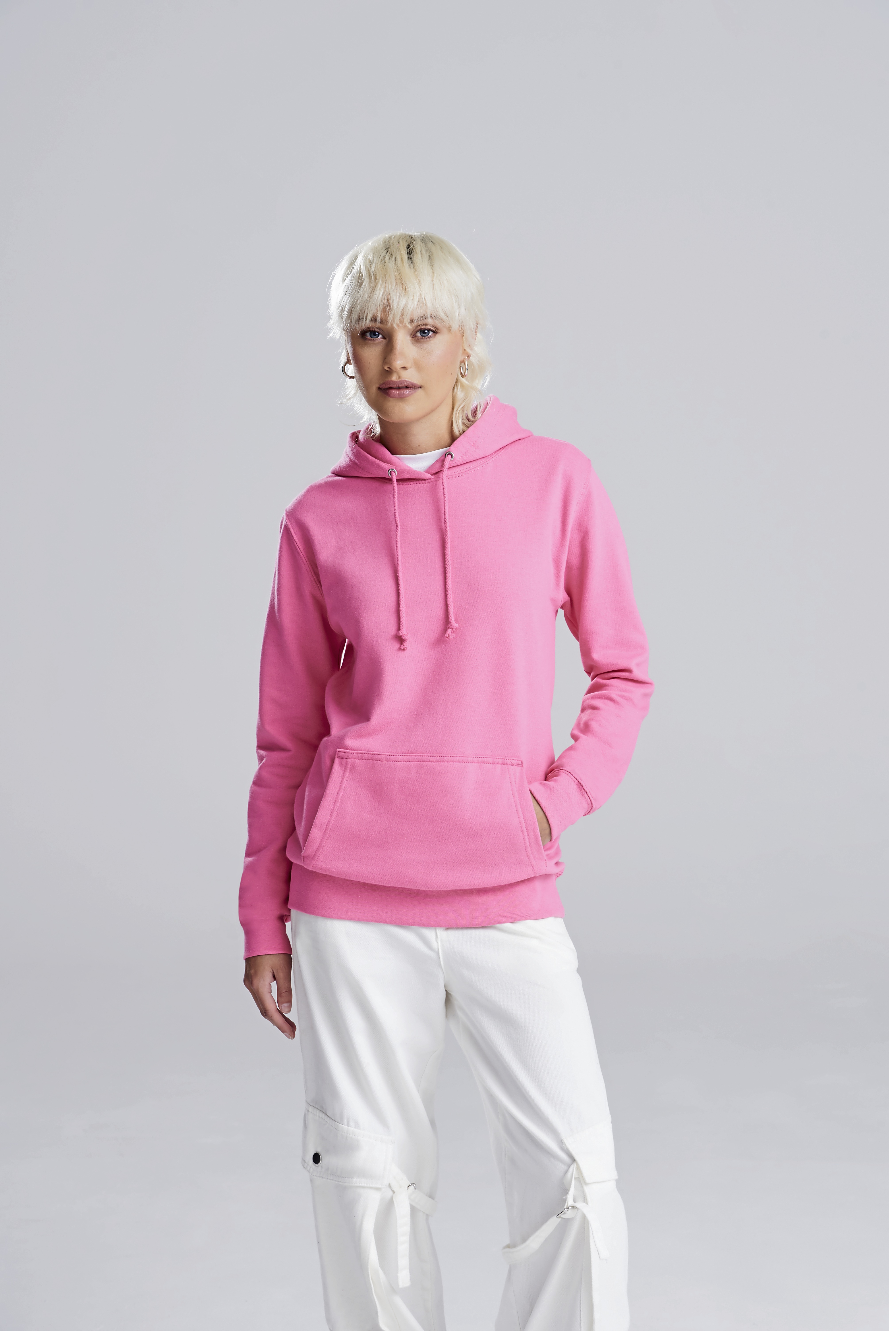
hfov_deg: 12.2
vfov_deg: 18.3
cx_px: 444
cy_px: 666
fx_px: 4145
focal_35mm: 112
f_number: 10
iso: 400
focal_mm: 112
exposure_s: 1/160
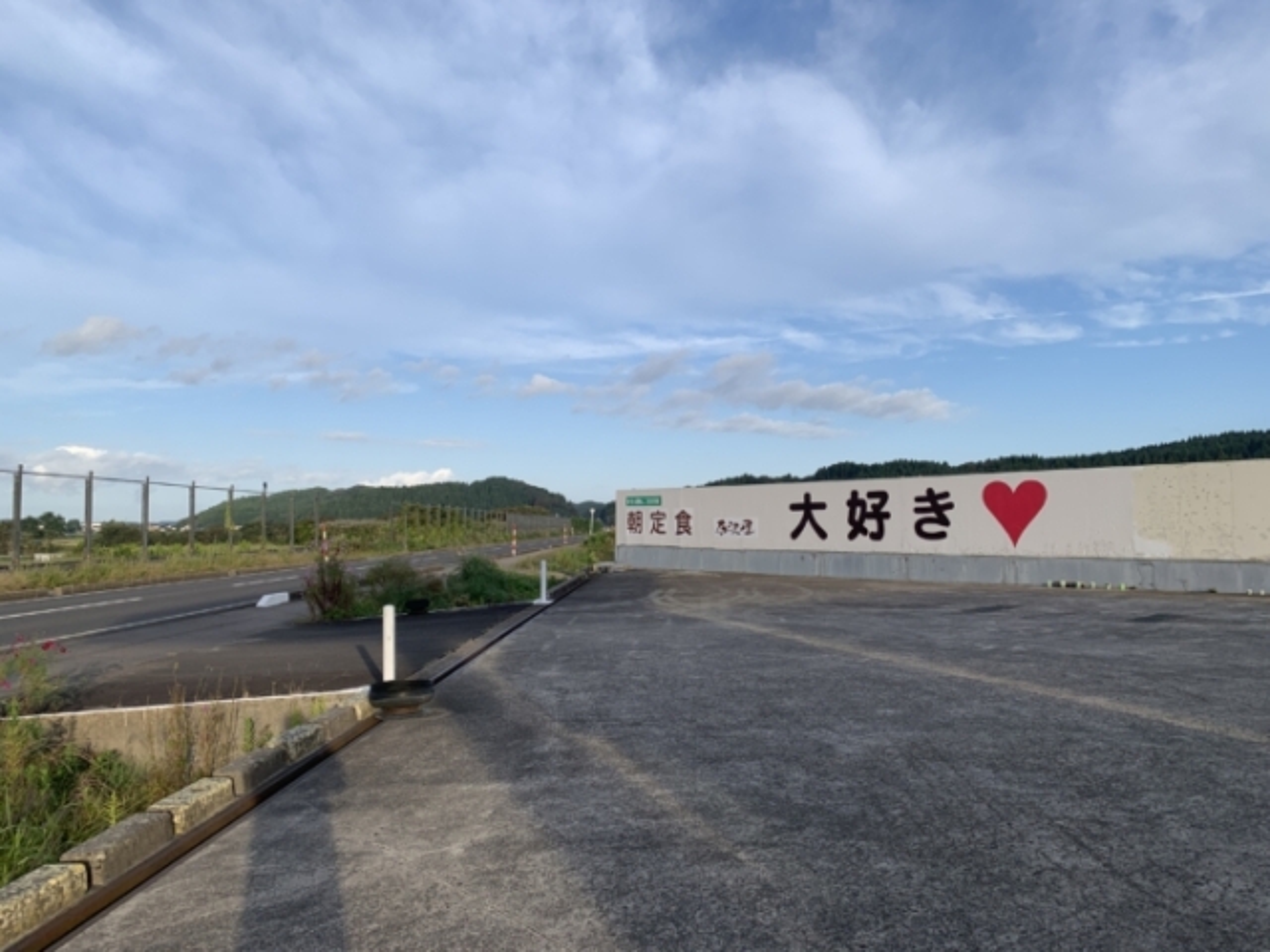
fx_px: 954
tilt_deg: +4.0
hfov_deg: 67.3
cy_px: 476
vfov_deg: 53.1
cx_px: 635
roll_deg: -0.3
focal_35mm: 26
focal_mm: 4.25
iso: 25
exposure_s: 1/1513
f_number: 1.8
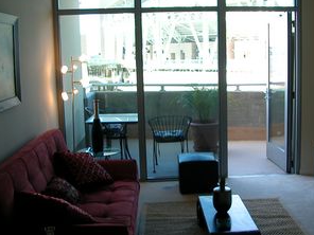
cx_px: 191
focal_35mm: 46
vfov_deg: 31.5
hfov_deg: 41.0
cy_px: 116
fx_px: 417
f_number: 2.7
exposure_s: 1/96.5
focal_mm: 5.6
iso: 100
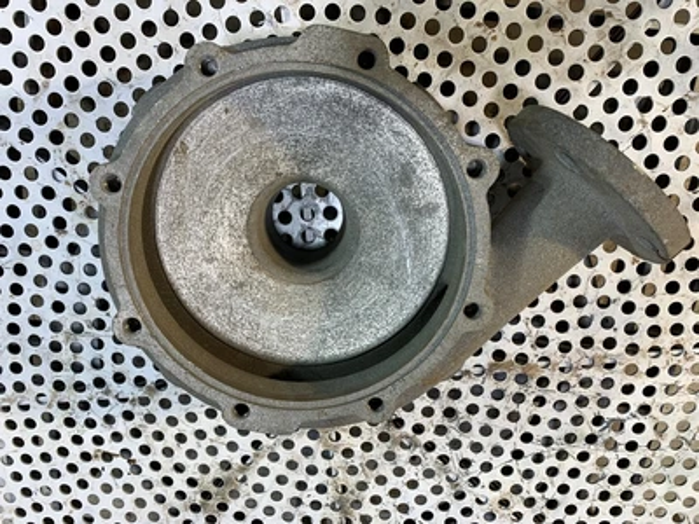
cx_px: 350
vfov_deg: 53.1
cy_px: 262
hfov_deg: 67.3
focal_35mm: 26
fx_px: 525
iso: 32
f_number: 1.8
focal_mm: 4.25
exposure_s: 1/120
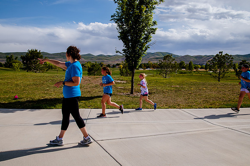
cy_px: 83
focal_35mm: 35
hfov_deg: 54.5
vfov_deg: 37.8
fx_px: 243
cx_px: 125
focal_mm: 35
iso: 200
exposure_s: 1/640
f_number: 10
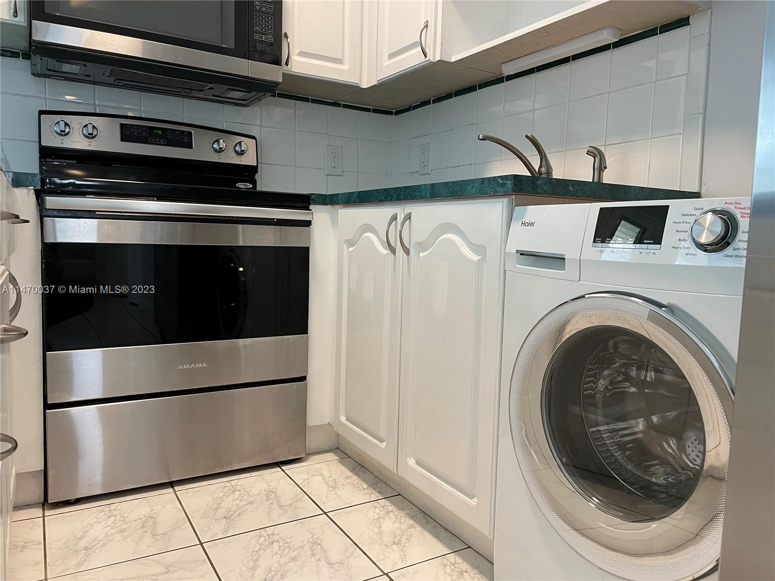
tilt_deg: -5.0
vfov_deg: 53.1
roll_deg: -1.6
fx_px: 582
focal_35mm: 26
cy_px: 290
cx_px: 388
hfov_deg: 67.3
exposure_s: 1/60
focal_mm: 4.2
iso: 100
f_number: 1.6
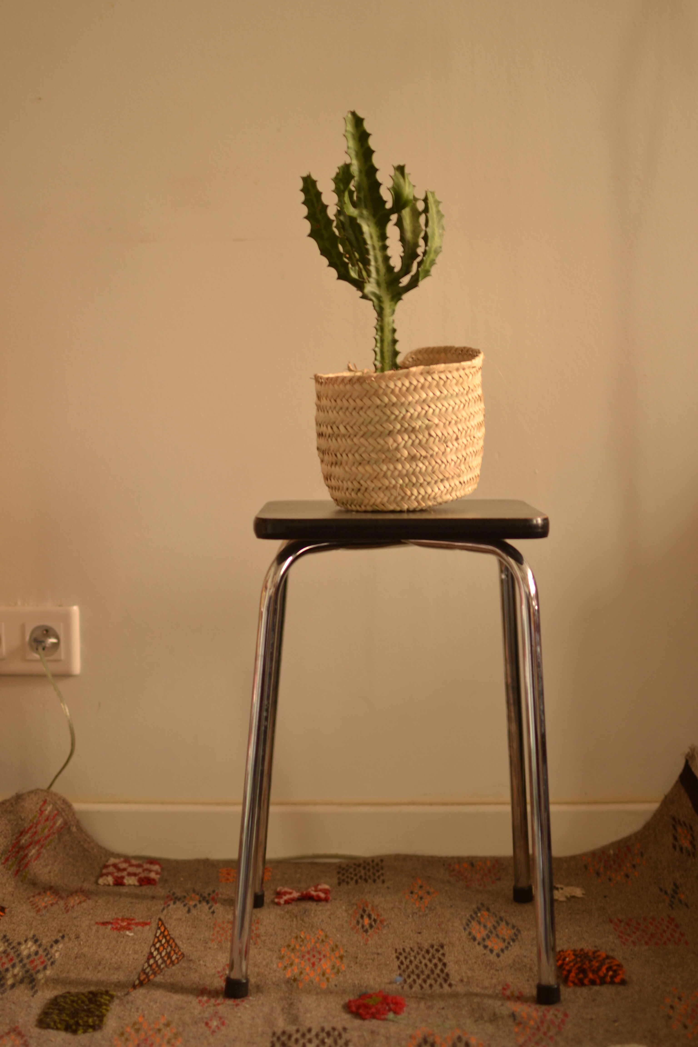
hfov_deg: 25.8
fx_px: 1527
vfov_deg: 37.9
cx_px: 349
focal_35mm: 52
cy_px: 524
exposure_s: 1/13
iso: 100
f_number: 1.8
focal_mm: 35
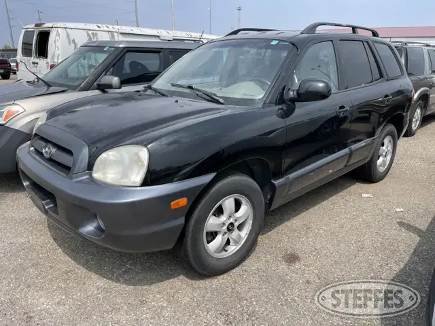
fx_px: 327
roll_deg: +0.4
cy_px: 163
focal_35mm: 26
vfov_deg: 53.1
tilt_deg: -17.1
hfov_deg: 67.3
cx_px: 218
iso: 32
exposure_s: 1/2488
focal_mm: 5.1
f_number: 1.6
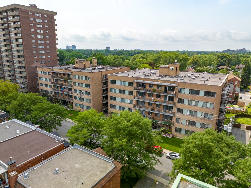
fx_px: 174
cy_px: 94
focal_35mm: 24
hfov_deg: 71.6
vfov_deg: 56.8
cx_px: 126
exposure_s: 1/2500
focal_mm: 12.29
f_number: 2.8
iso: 240
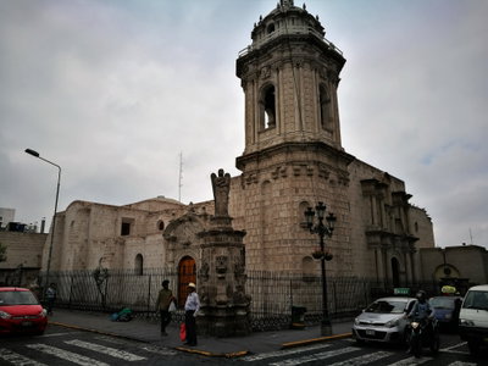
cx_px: 244
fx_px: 381
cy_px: 183
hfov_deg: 65.3
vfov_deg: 51.4
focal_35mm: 27
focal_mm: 4.5
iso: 50
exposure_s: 1/1481
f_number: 2.2
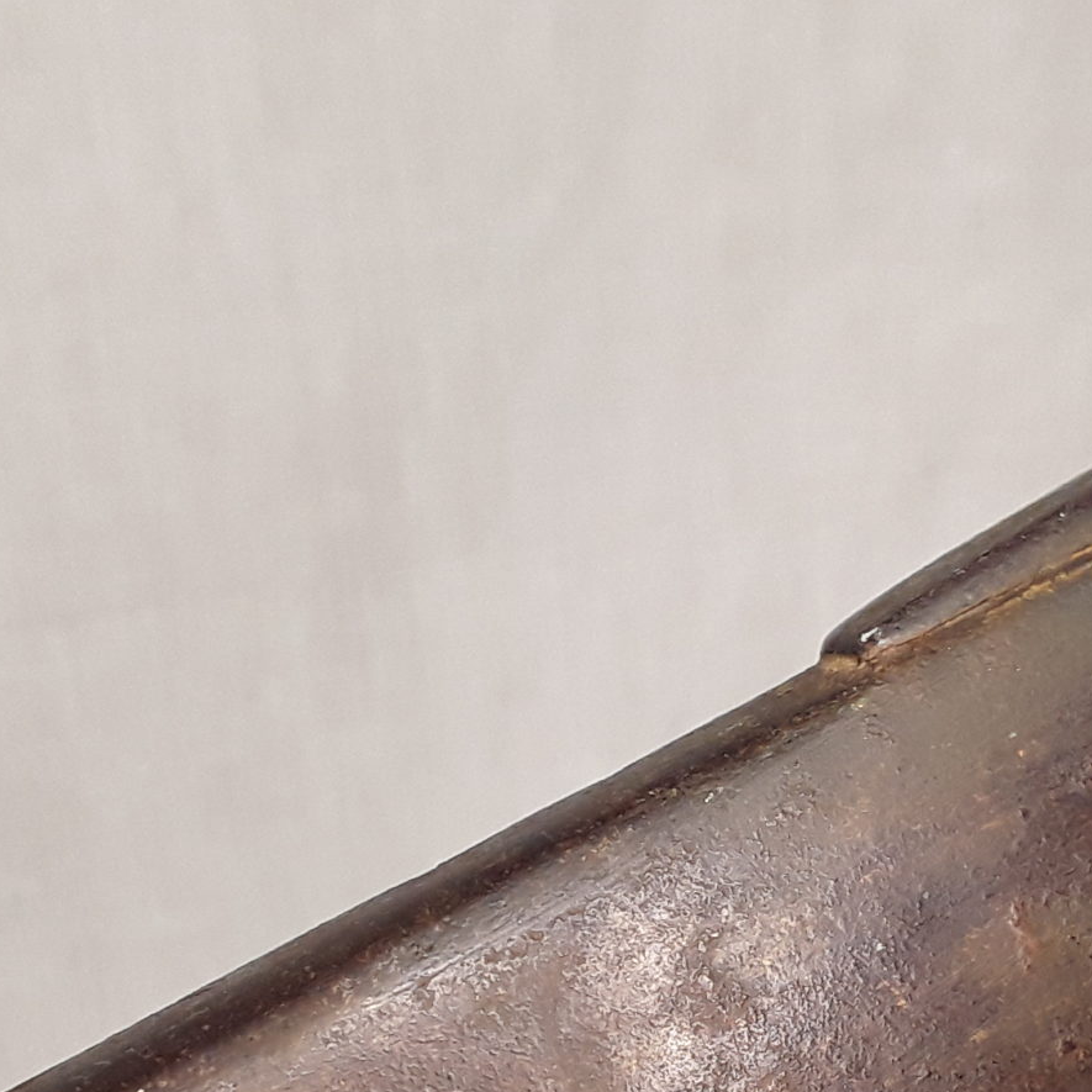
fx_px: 2463
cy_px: 1144
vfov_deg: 23.7
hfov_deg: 24.9
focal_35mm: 69
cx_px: 695
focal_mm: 2.91
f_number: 1.9
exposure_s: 1/100
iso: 50
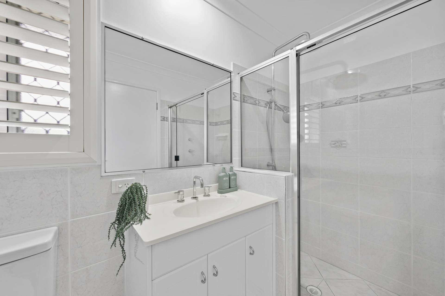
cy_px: 148
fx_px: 173
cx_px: 222
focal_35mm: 14
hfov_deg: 104.3
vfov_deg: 81.1
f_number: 11
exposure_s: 1/5
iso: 320
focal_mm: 14
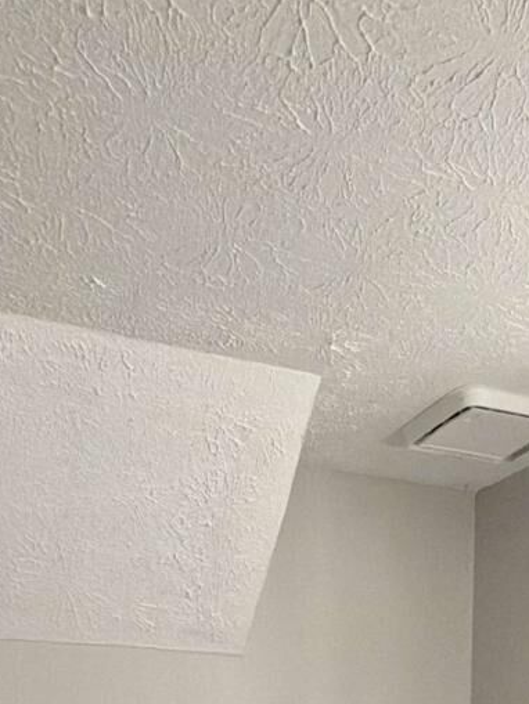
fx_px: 896
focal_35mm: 44
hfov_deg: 32.6
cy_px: 949
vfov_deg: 31.4
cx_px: 356
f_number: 2.2
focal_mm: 2.22
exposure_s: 1/120
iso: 250
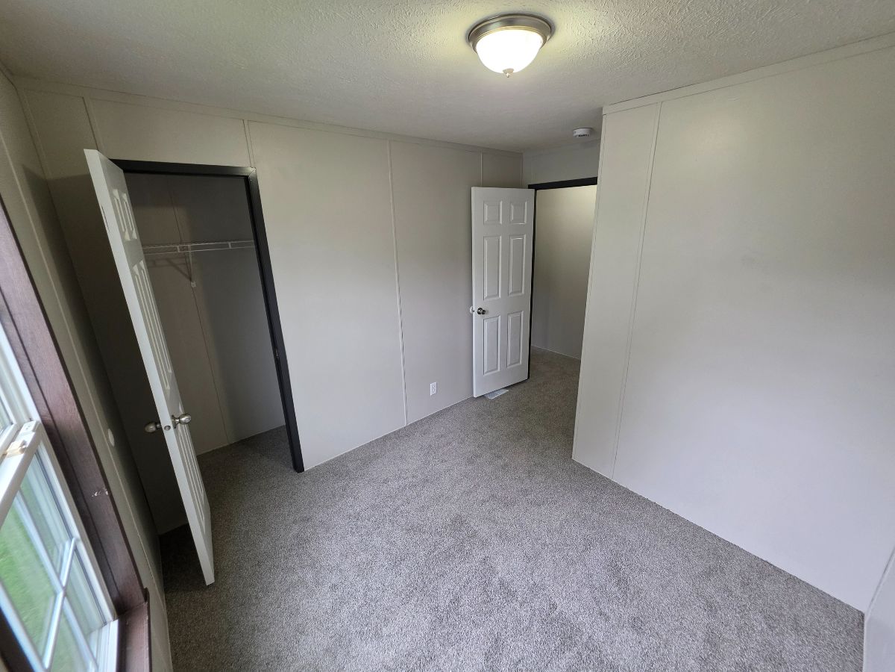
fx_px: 336
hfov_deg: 106.2
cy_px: 336
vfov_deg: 89.9
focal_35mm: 13
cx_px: 448
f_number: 1.9
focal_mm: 2.2
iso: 200
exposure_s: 1/120
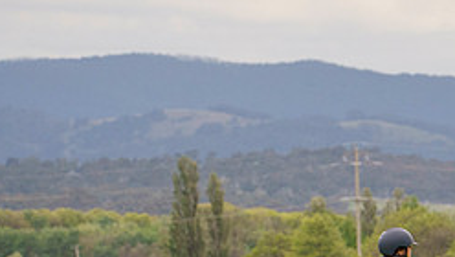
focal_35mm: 683
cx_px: 462
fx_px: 8247
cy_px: 339
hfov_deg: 3.2
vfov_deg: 1.8
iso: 800
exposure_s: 1/1600
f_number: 5.6
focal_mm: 200
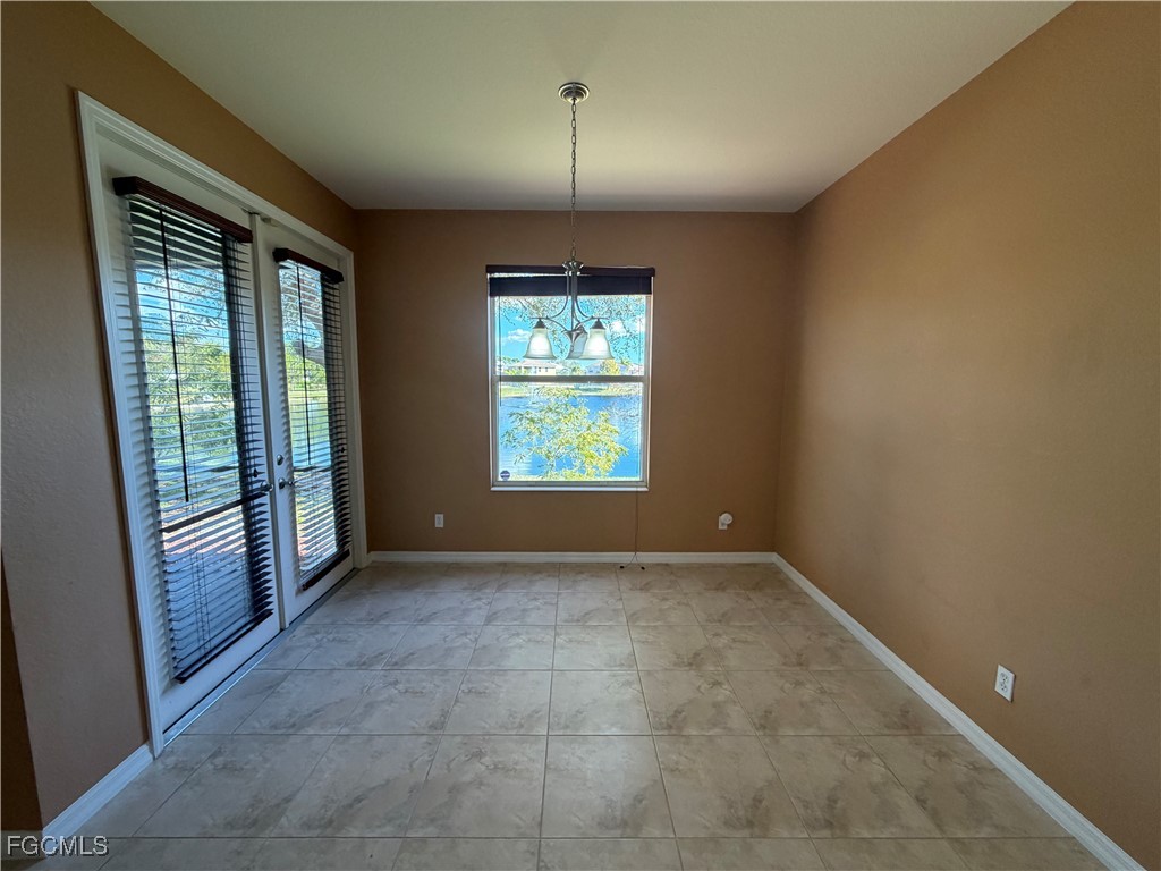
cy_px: 436
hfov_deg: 102.1
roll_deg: -0.3
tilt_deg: -7.1
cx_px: 580
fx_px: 470
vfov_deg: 85.7
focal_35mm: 14
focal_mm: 2.22
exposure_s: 1/120
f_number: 2.2
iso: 160
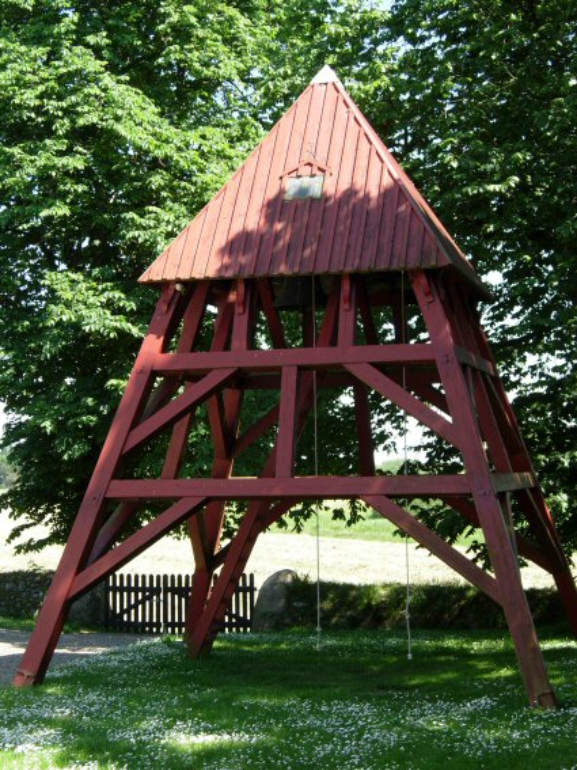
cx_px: 288
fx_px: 1378
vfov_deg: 31.2
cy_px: 385
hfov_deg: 23.6
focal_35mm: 62
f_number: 4.4
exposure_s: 1/132
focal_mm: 12.9
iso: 50
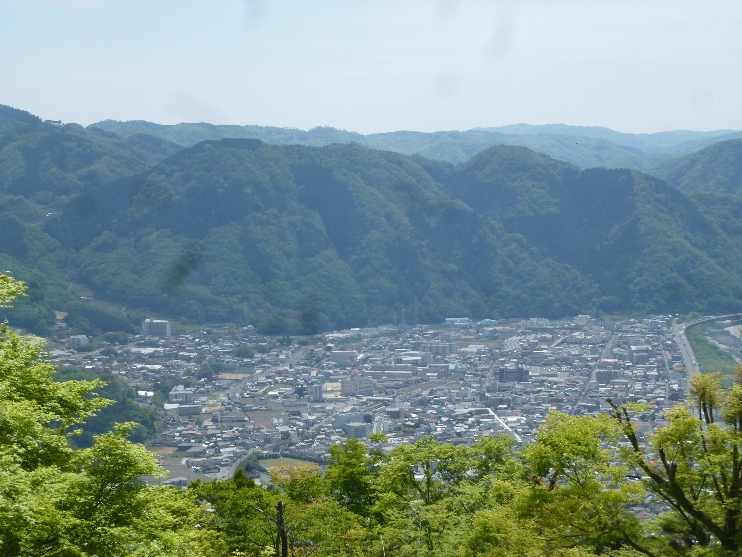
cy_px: 278
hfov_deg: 25.7
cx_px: 371
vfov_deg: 19.4
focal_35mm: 76
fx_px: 1629
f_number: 4.7
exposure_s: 1/640
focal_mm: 13.6
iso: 100
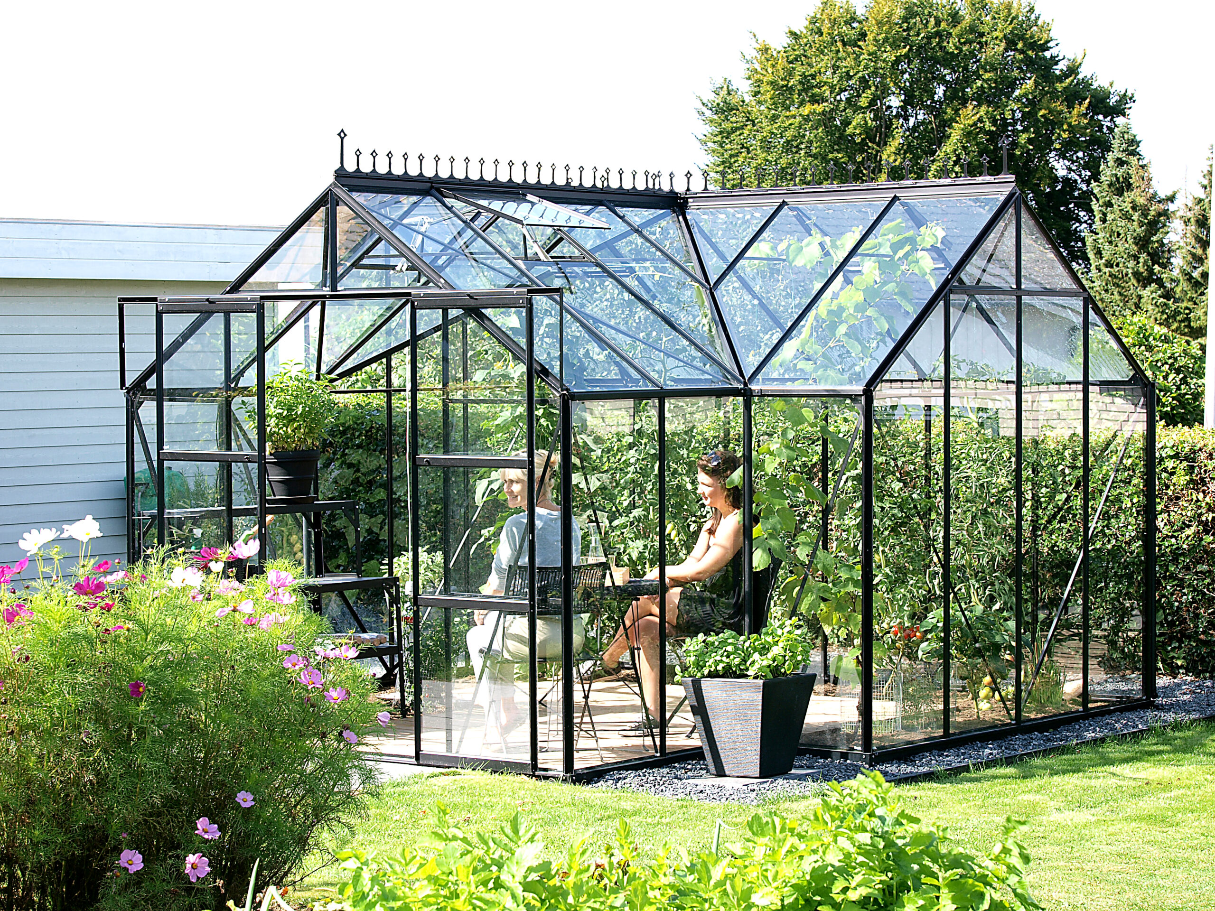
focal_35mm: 94
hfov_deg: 20.9
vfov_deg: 15.7
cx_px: 608
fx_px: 3299
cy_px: 456
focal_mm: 47
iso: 100
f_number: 6.3
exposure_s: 1/100
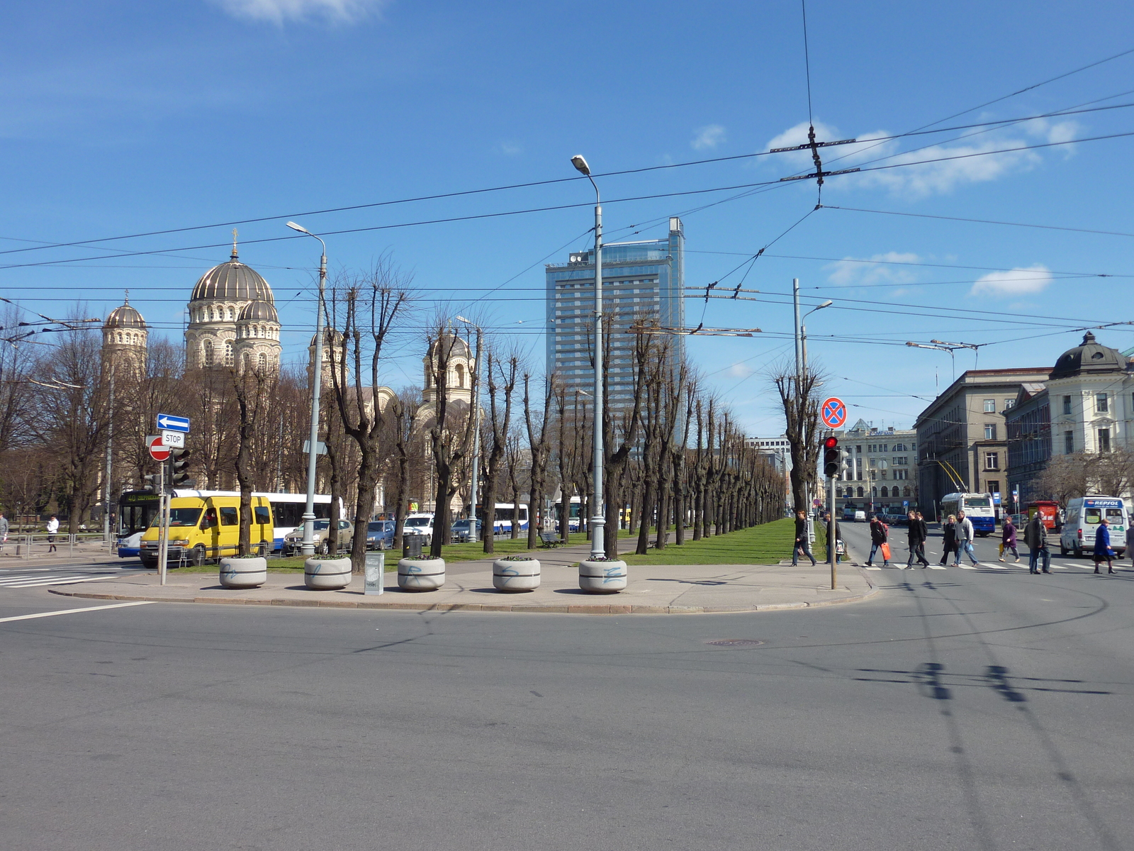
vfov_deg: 46.8
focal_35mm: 30
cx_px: 567
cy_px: 426
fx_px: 983
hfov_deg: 60.0
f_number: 4.5
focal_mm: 5
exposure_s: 1/500
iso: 80
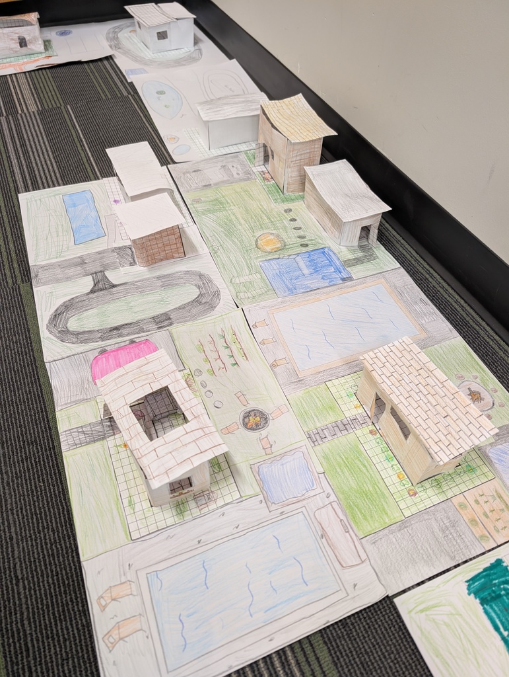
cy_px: 338
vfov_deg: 71.5
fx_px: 469
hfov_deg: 56.9
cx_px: 254
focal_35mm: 24
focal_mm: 6.9
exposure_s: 1/43
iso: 145
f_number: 1.68
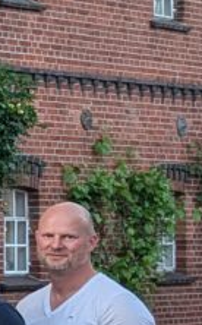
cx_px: -951
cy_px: 216
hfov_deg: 5.0
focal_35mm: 184
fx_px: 1627
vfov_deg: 11.4
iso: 17
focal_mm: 6.9
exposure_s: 1/239
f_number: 1.68
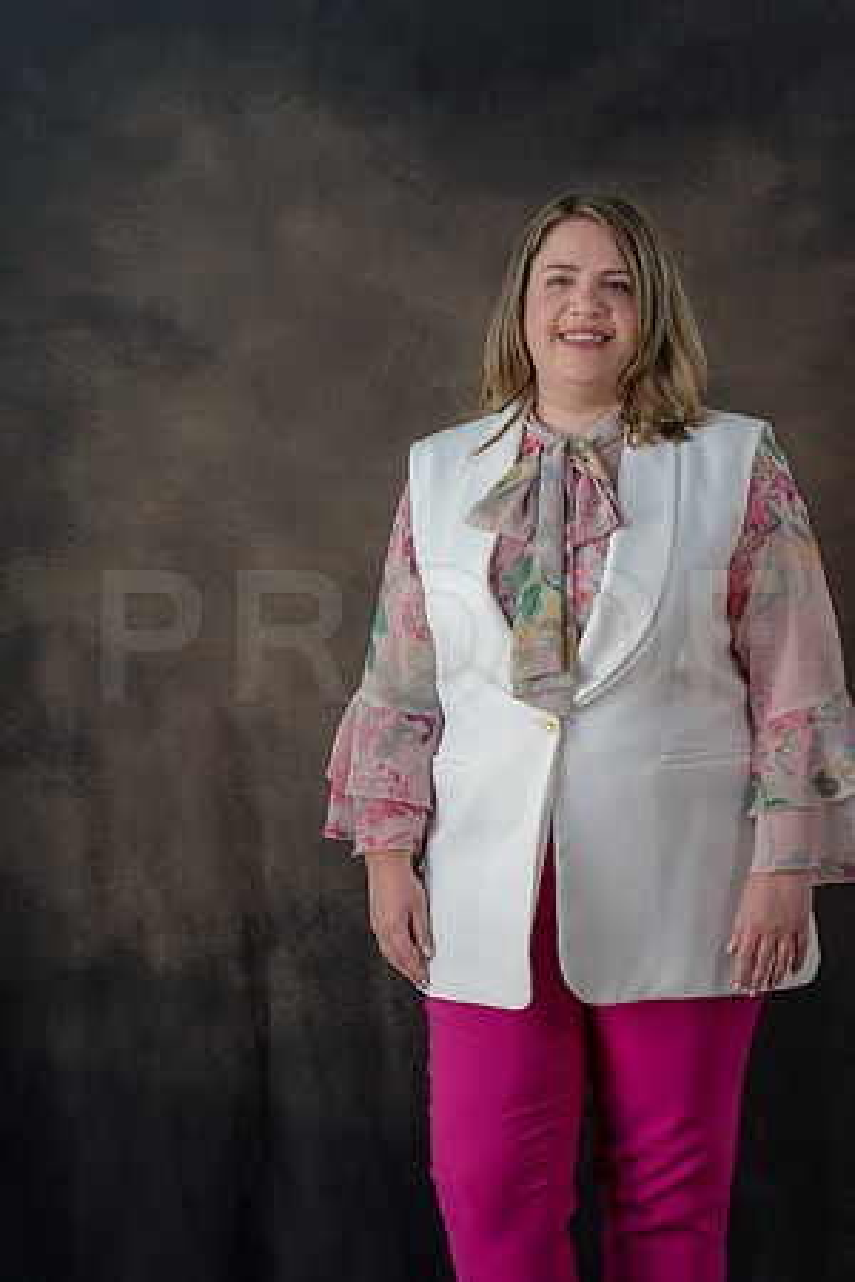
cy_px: 641
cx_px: 428
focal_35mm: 105
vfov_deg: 19.5
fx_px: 3740
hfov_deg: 13.0
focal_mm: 105
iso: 400
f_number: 4.5
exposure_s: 1/100
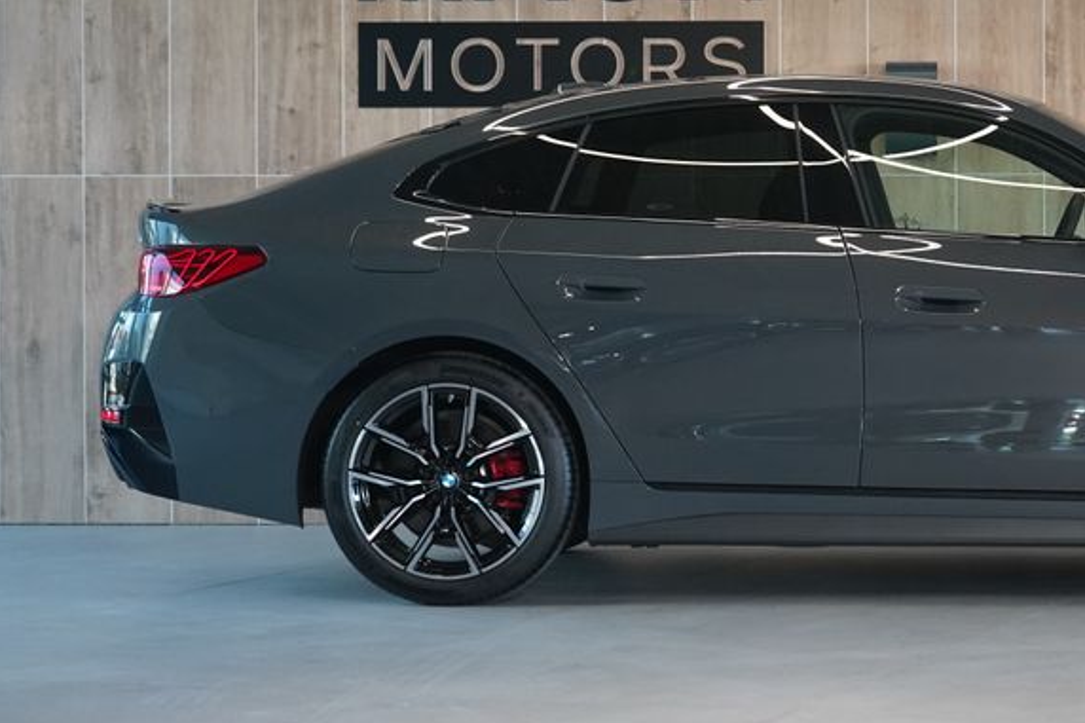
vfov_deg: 12.3
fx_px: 3344
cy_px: 282
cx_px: 935
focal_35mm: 111
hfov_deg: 18.2
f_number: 5.6
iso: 4000
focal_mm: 62
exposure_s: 1/160
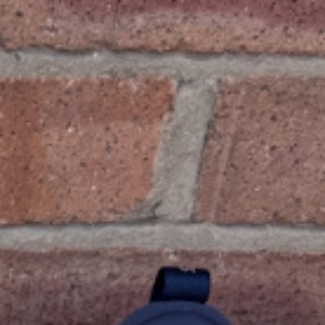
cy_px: 646
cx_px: -245
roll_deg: -1.5
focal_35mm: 115
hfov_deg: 13.7
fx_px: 1222
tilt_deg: -33.9
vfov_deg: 13.1
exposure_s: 1/612
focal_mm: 6.76
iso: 80
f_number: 1.78
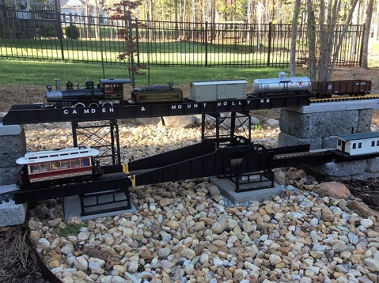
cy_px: 142
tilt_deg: -14.7
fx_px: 350
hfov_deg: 56.9
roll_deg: -2.2
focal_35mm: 32
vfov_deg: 44.0
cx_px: 190
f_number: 2.4
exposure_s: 1/154
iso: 32
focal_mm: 3.3
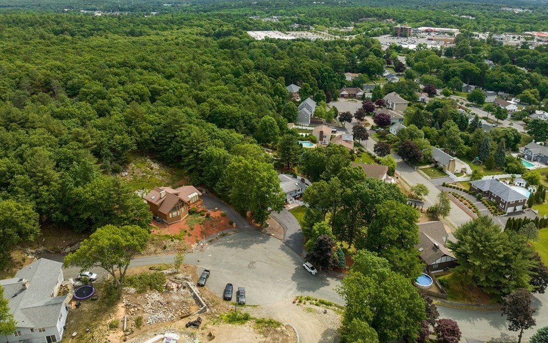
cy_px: 152
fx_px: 388
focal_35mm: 26
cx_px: 280
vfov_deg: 47.5
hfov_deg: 70.4
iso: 150
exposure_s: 1/240
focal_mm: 12.29
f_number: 2.8
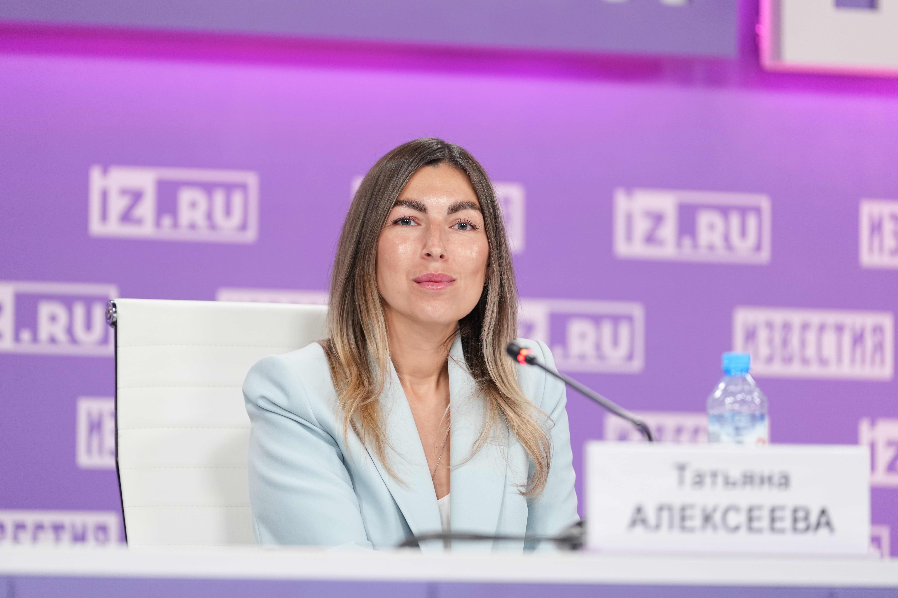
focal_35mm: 200
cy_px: 299
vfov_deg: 6.9
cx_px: 449
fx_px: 4988
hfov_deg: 10.3
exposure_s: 1/200
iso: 1600
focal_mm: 200
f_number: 2.8
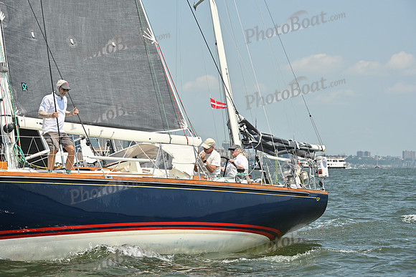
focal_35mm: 122
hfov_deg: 16.8
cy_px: 138
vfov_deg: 11.2
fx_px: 1410
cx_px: 208
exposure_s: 1/1250
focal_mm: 122
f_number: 9
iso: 320
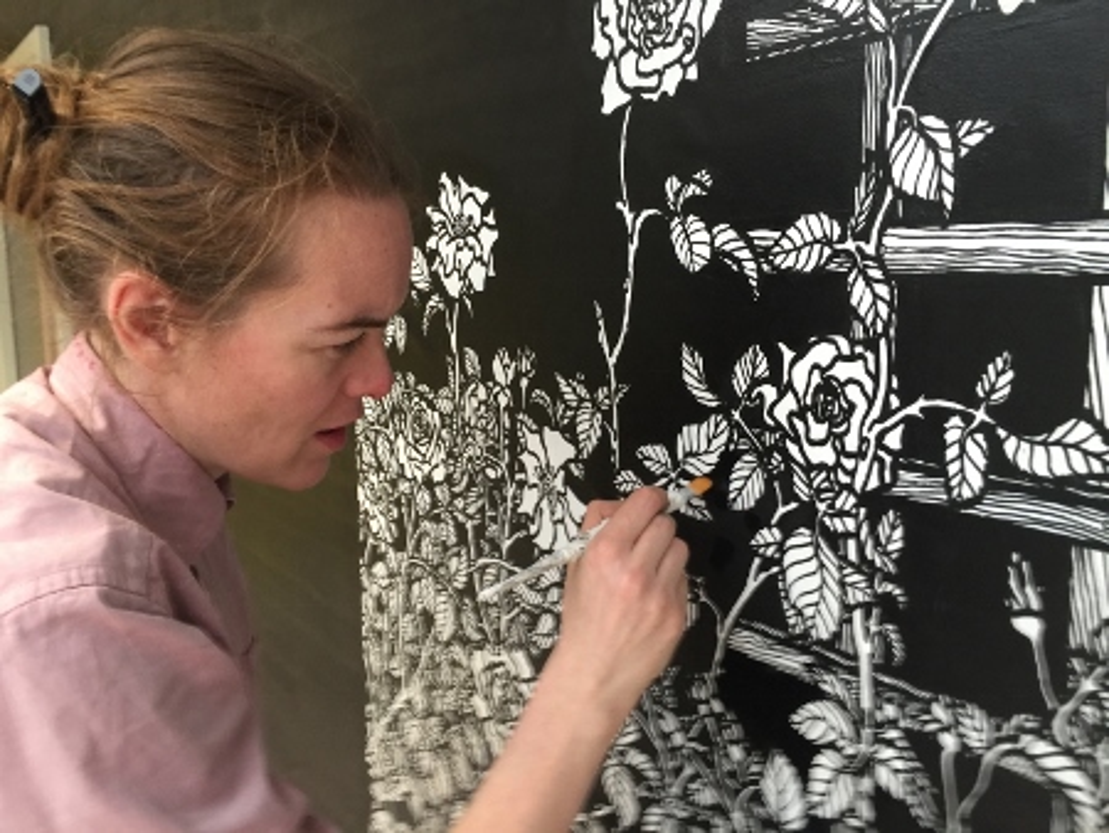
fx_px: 930
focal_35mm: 29
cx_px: 554
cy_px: 416
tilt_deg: -8.9
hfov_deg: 61.6
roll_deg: -0.7
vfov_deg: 48.3
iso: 50
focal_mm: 4.15
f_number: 2.2
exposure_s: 1/17
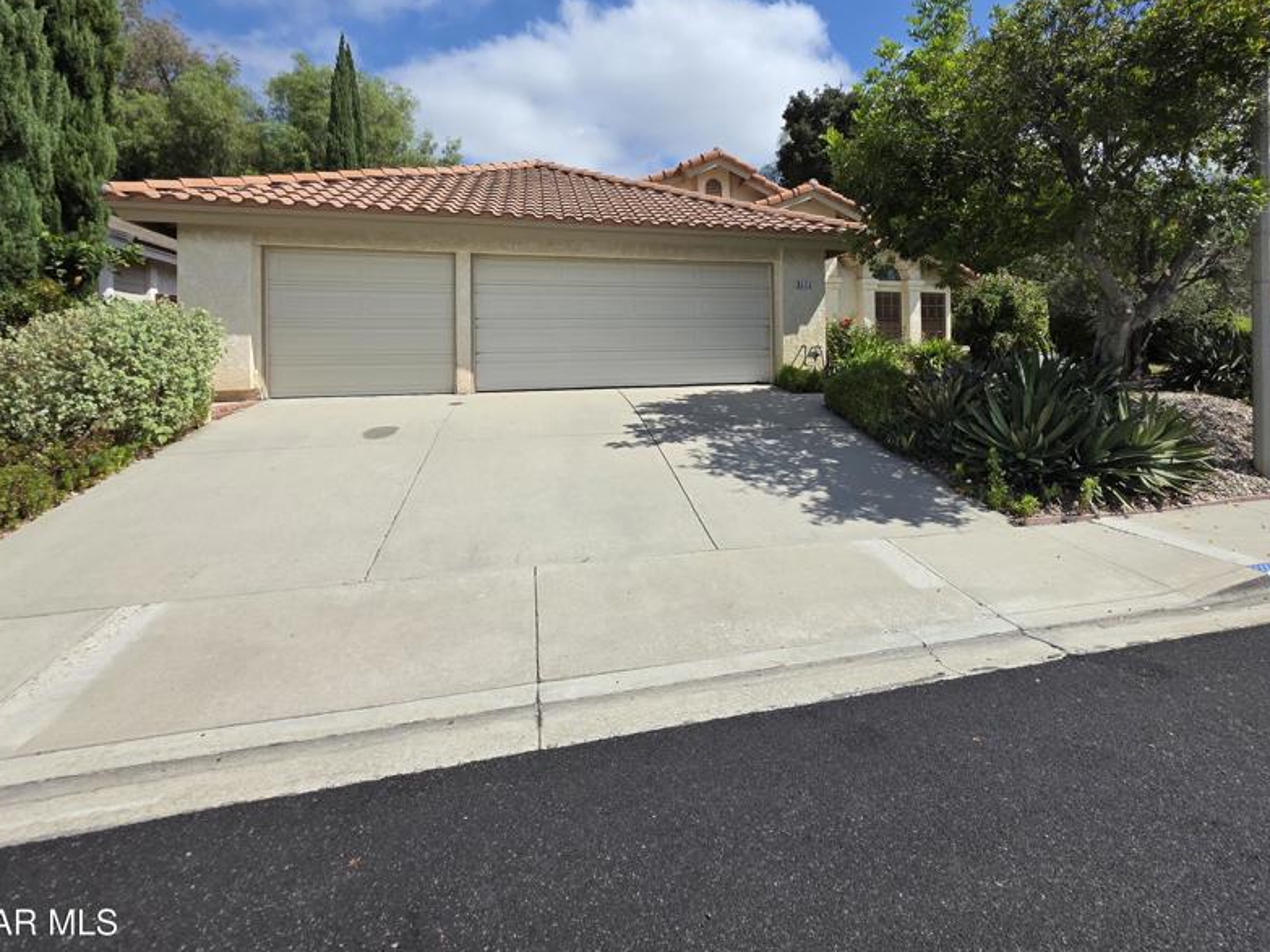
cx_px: 740
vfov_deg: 73.4
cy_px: 357
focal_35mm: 17
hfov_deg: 90.2
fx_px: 624
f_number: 1.9
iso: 40
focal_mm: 2.2
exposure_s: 1/2835
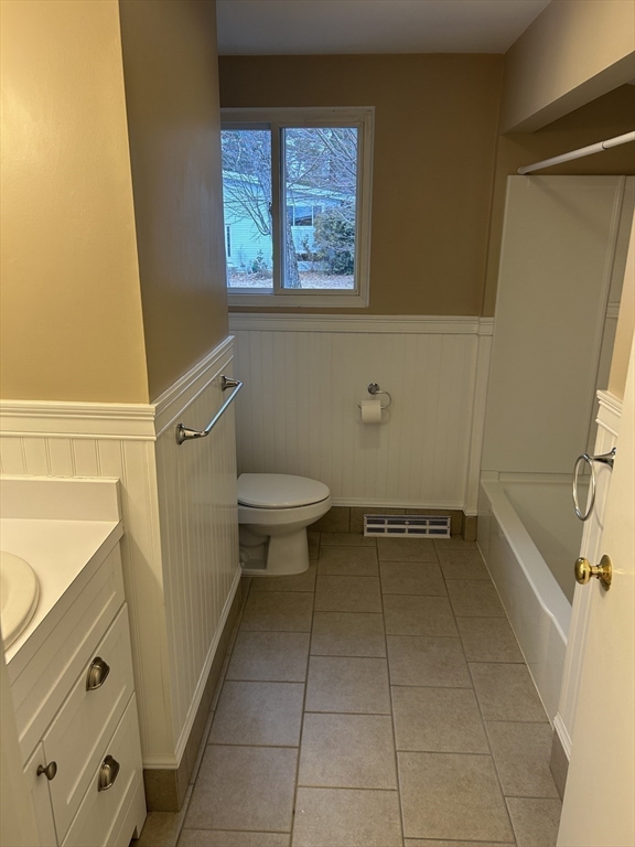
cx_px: 318
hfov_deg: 53.1
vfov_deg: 67.3
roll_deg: +2.3
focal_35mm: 26
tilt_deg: -10.0
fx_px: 636
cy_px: 424
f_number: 1.5
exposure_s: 1/120
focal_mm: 5.7
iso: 100
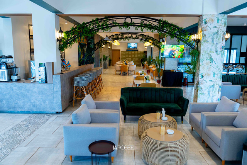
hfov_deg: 65.5
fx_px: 192
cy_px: 82
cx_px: 124
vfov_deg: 46.4
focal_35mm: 28
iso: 2000
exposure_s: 1/50
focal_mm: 28
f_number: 5
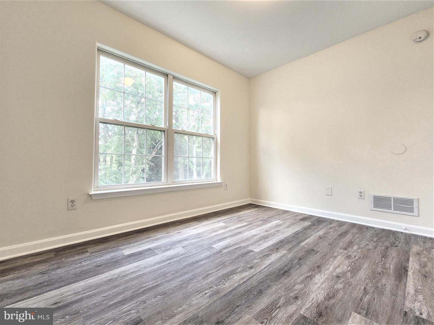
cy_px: 162
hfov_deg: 106.2
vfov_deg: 90.0
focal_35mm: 13
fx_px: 163
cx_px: 217
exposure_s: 1/60
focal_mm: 2.2
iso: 160
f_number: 2.2
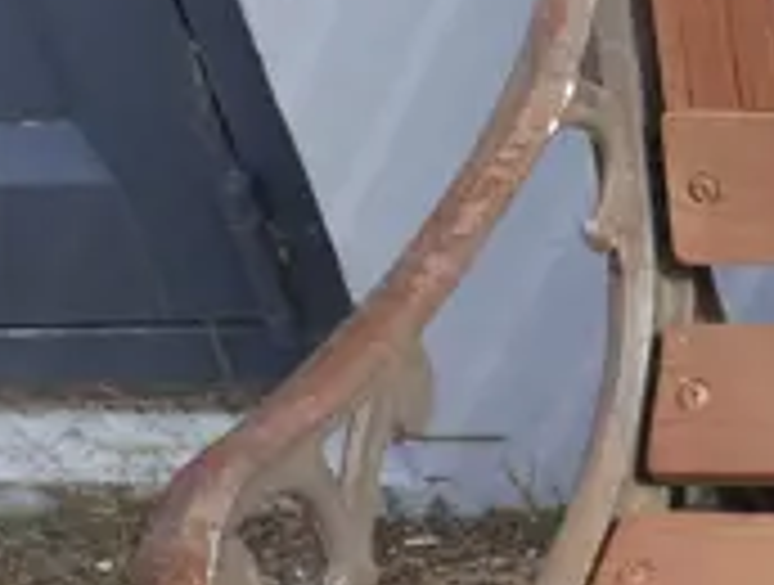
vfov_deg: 7.8
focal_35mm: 190
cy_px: 74
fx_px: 4260
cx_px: 2115
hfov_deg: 8.9
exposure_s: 1/250
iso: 200
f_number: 5.6
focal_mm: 16
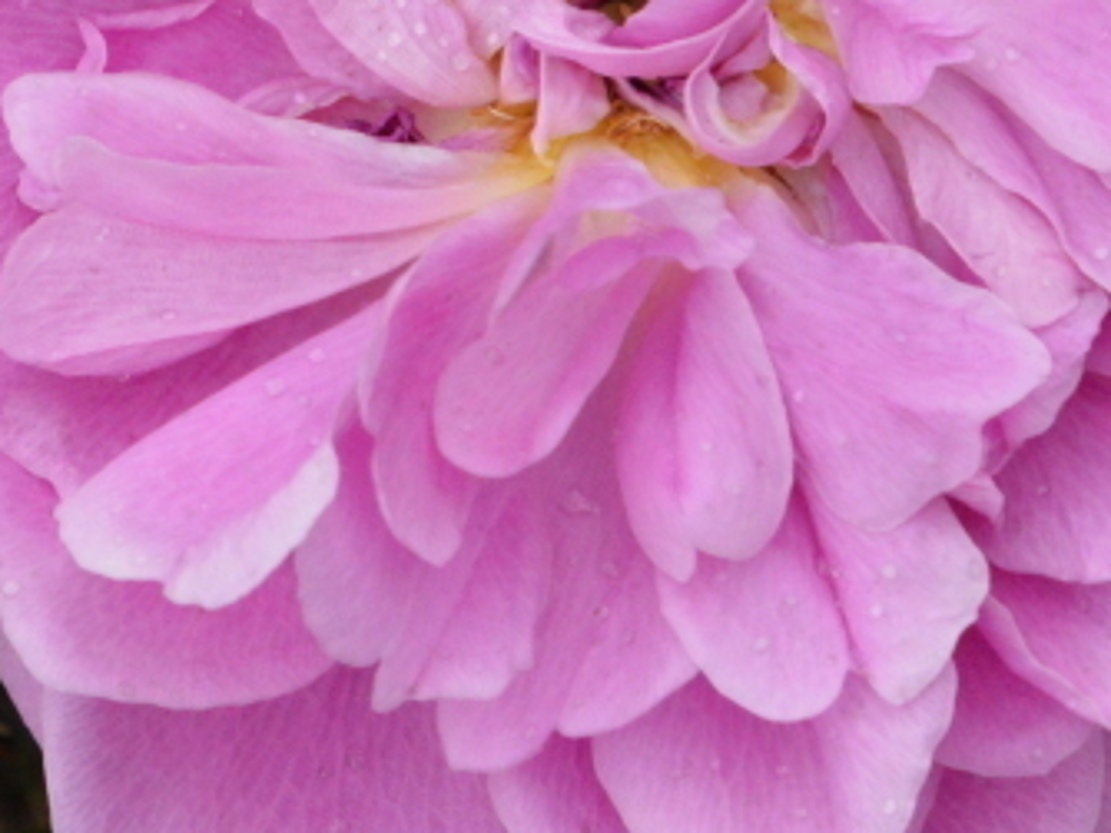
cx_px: -202
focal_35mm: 683
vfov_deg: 2.2
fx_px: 21928
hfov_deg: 2.9
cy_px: -61
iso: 2500
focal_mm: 155
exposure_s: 1/250
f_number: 18
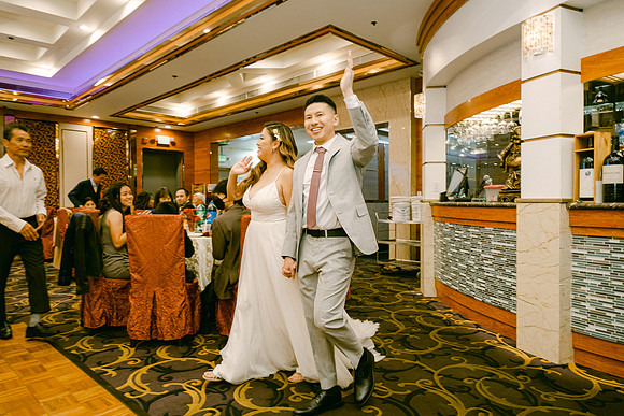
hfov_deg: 73.7
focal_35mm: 24
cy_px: 208
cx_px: 312
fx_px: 416
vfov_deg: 53.2
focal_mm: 16
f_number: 2.8
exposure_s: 1/125
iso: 800
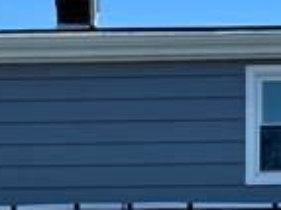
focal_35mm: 186
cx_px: 112
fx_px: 1509
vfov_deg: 7.8
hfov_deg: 10.6
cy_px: 324
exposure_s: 1/2398
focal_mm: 5.96
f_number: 1.6
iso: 50
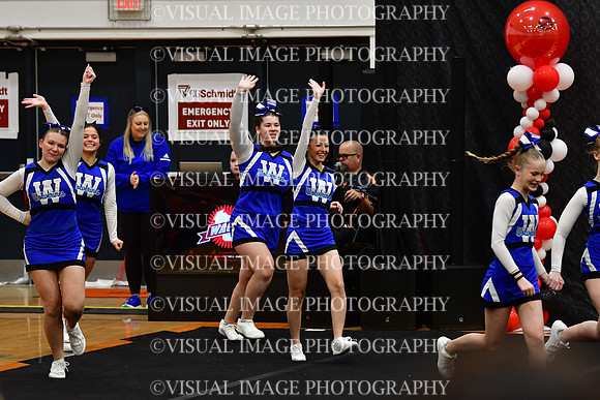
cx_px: 300
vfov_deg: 6.3
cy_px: 200
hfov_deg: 9.5
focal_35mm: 217
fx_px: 3617
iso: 4000
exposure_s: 1/500
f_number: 4
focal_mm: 145
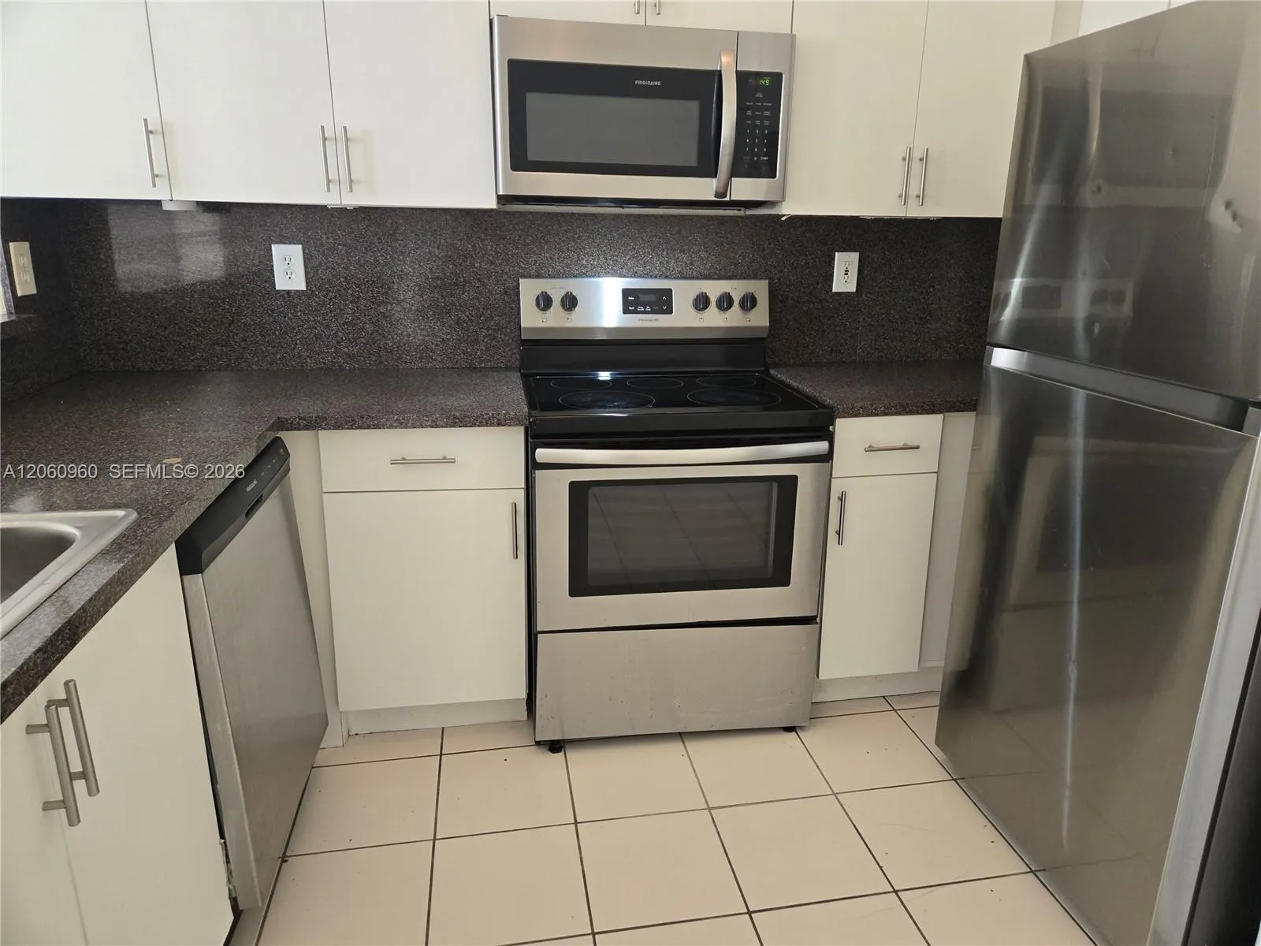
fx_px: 838
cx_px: 630
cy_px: 473
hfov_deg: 73.9
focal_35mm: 23
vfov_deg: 58.9
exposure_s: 1/120
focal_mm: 5.4
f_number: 1.8
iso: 400
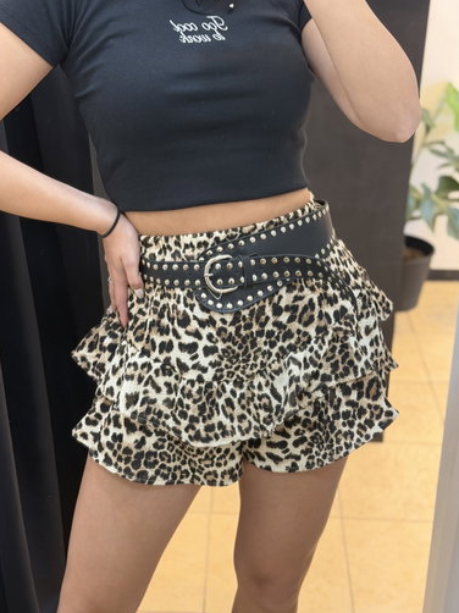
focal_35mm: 51
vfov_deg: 37.5
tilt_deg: -27.9
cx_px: 233
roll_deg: +0.1
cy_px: 289
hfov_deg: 28.5
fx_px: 902
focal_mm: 6.76
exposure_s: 1/50
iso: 125
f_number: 1.78
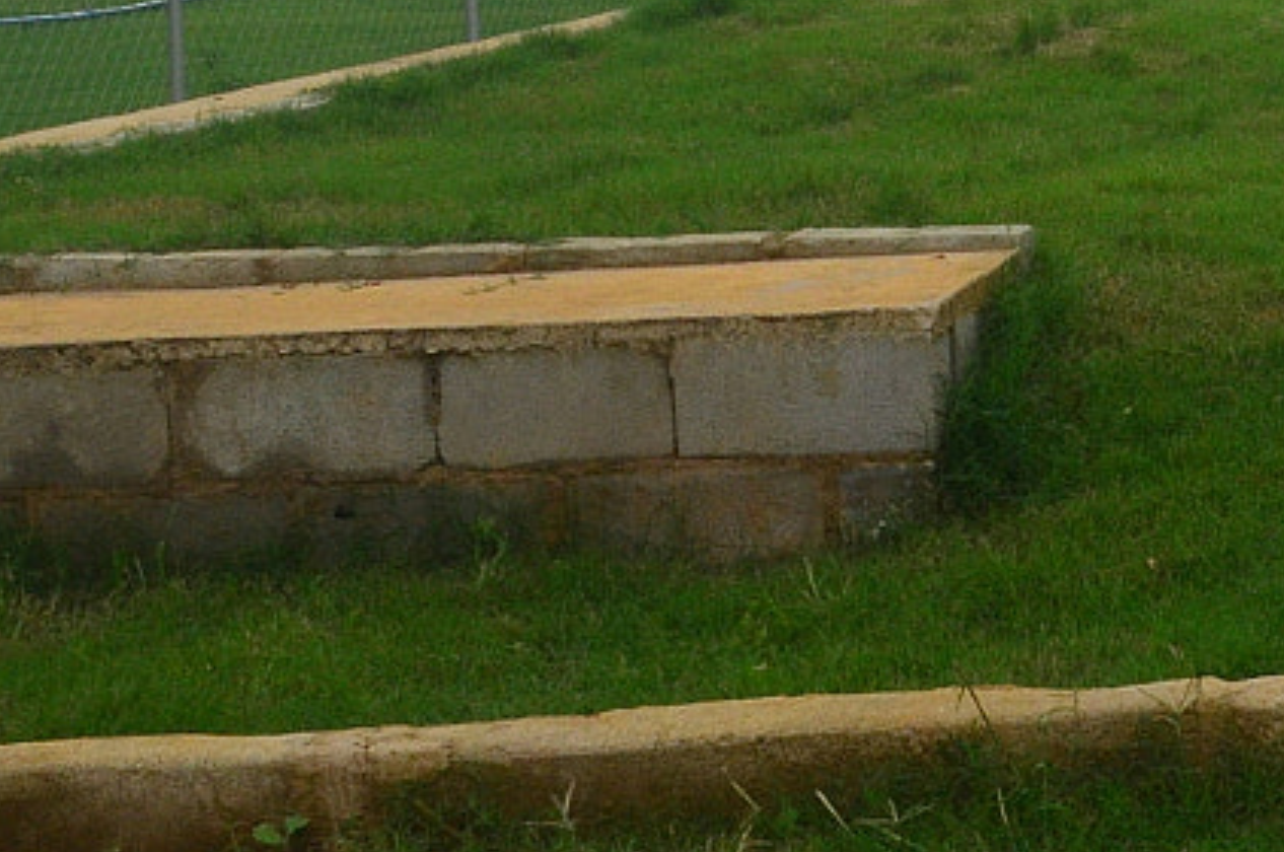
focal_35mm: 125
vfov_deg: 10.8
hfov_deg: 15.7
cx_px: 1625
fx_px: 4451
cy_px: -59
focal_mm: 22
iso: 800
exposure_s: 1/800
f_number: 13
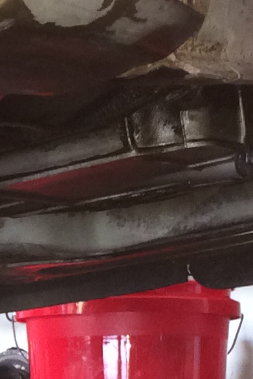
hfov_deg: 7.6
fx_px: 1770
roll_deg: -0.9
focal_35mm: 168
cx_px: -377
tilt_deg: +5.7
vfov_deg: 12.2
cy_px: 330
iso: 80
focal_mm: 4.15
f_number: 2.2
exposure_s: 1/17
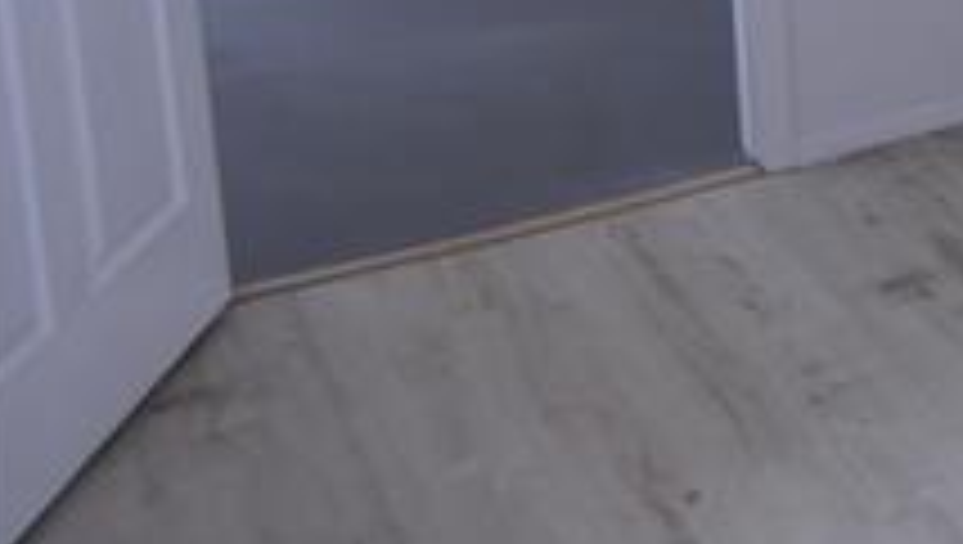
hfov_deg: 23.2
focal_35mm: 75
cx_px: 1413
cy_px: -315
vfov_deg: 14.8
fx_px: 1918
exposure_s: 1/60
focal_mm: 8.8
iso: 125
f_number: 2.8
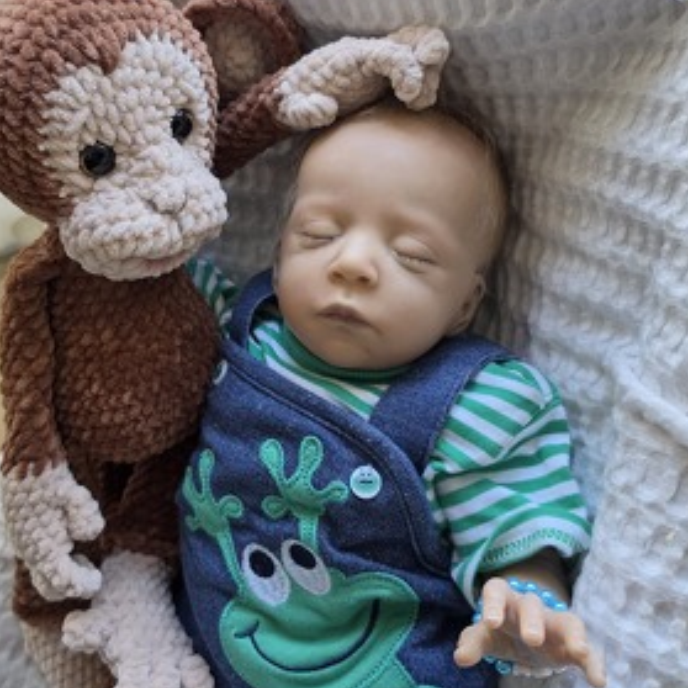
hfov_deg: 48.1
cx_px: 269
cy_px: 269
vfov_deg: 48.1
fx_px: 765
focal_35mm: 34
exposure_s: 1/180
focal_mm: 6.5
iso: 125
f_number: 1.4
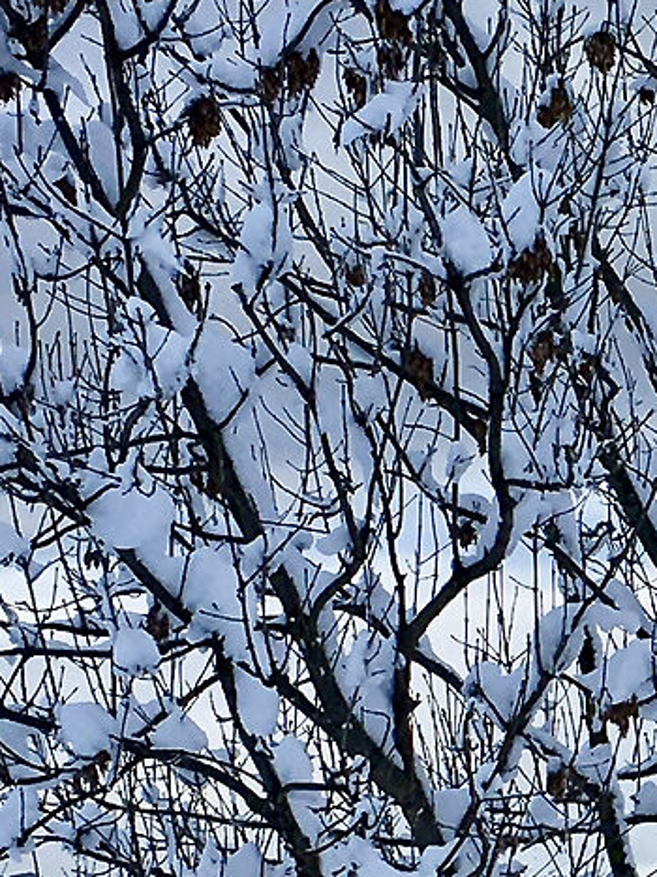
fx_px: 3772
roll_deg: +2.5
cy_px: 843
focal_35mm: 149
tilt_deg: +0.9
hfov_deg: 9.6
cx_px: 1008
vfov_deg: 13.1
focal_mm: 4.15
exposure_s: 1/625
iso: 25
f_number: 2.2
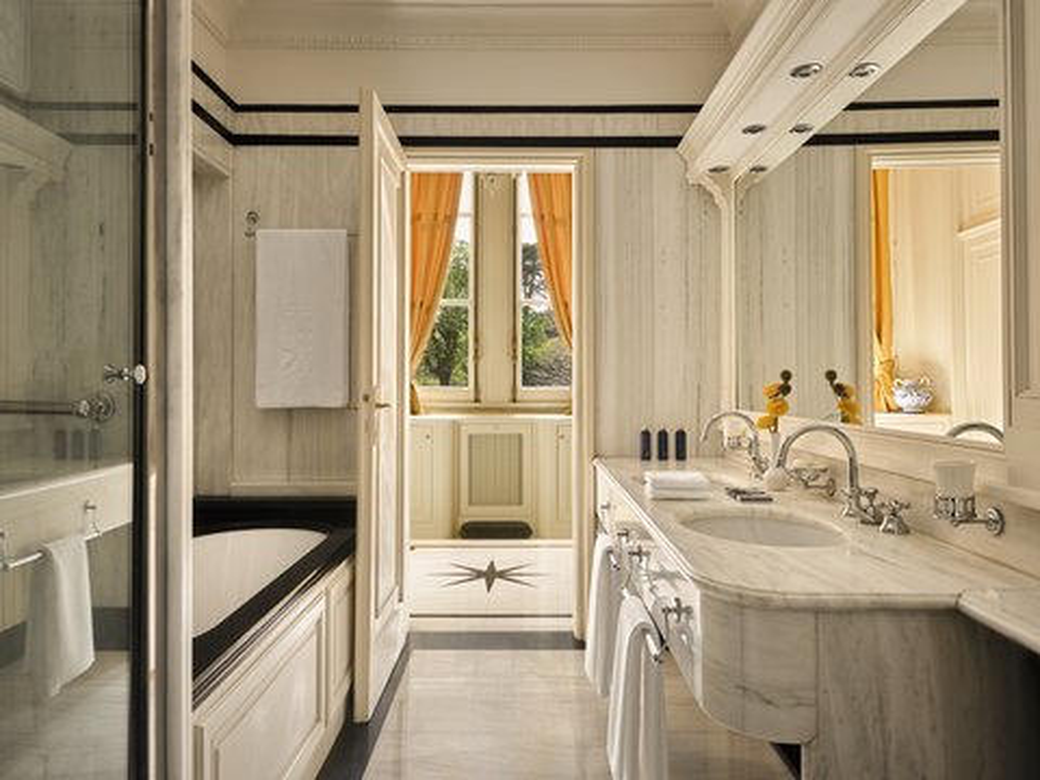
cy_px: 390
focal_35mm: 24
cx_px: 520
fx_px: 721
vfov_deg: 56.8
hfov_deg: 71.6
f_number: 16
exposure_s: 1/2
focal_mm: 30
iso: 400
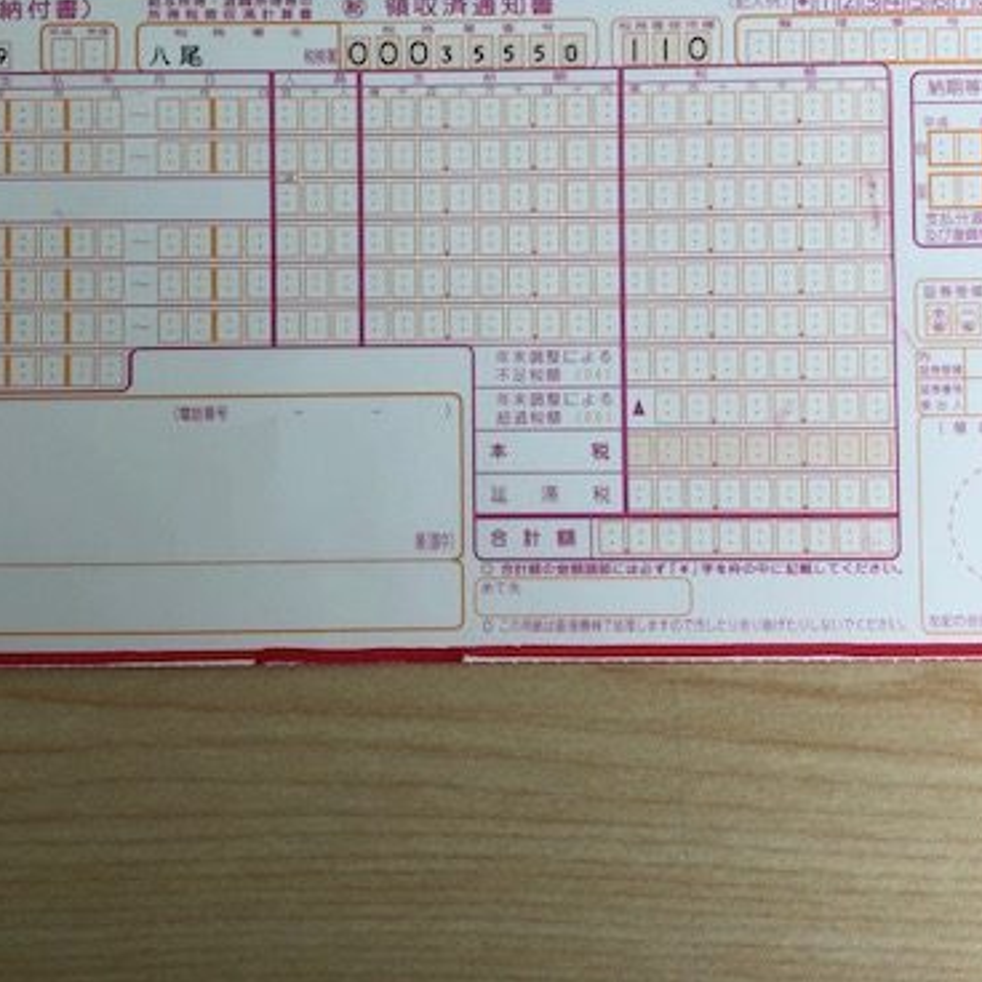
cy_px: 326
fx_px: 1380
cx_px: 456
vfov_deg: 38.7
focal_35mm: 43
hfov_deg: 39.1
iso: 20
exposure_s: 1/120
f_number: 1.8
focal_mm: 3.99
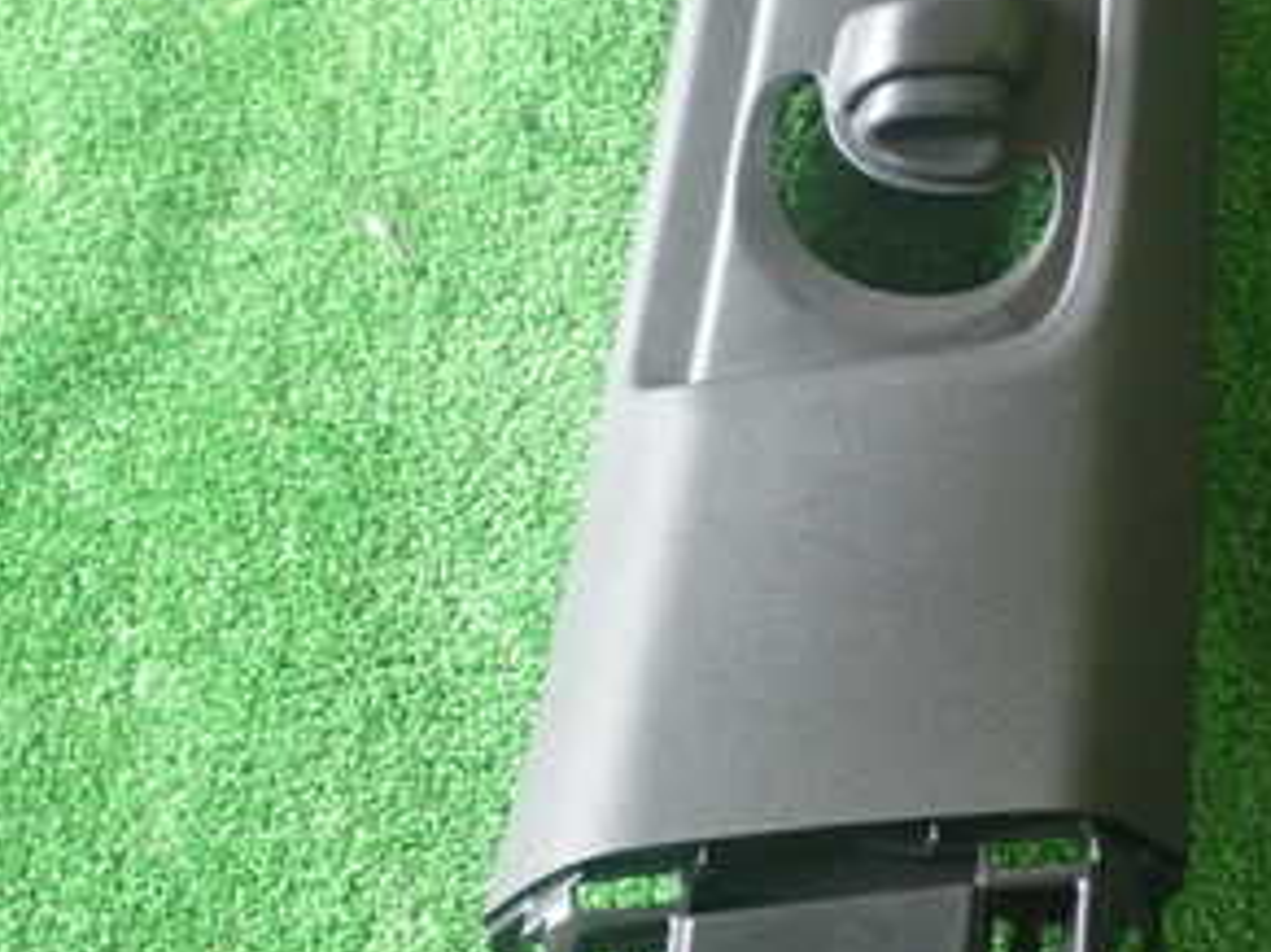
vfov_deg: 14.3
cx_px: 1026
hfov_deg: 18.9
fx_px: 3780
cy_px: 319
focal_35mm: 103
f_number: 3.2
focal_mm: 9.01
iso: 800
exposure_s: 1/30
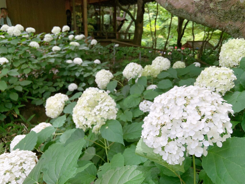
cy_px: 92
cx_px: 122
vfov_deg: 53.1
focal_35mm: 26
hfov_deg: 67.3
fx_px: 184
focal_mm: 4.25
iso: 25
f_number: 1.8
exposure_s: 1/306
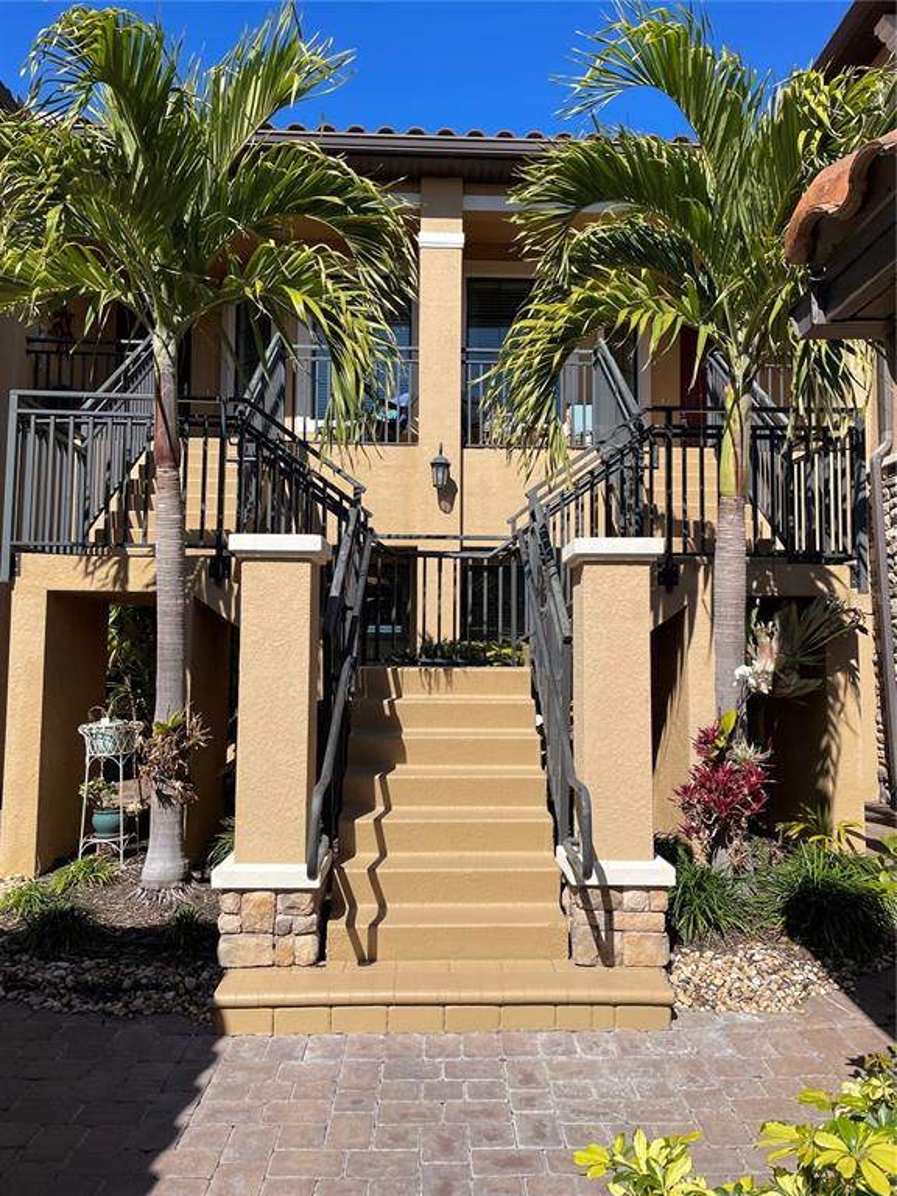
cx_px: 448
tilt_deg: +4.8
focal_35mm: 26
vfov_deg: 67.3
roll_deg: -2.5
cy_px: 598
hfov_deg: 53.1
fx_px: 898
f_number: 1.6
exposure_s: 1/4132
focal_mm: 4.2
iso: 32
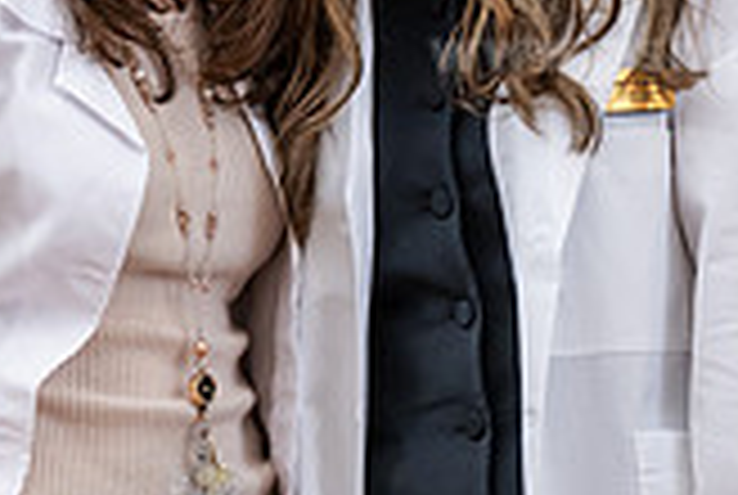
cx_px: 225
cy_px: 146
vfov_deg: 2.9
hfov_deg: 4.3
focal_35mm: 476
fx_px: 9776
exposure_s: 1/200
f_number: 3.5
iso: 1600
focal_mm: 135
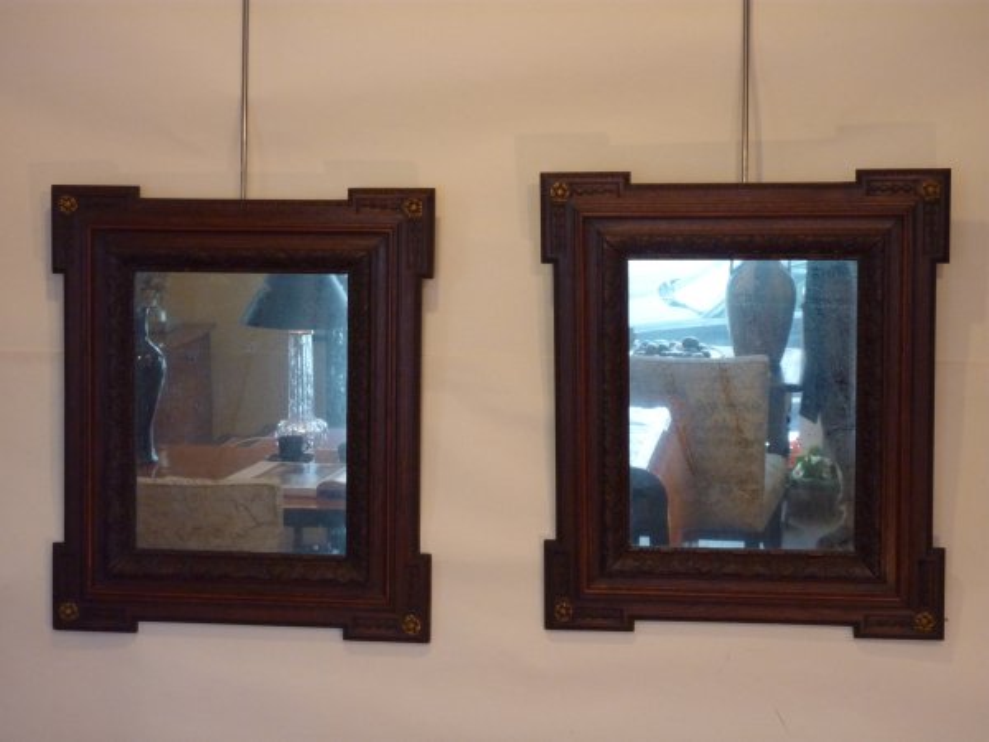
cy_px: 371
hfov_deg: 29.0
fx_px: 1914
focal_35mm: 67
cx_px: 494
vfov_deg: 21.9
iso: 320
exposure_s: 1/40
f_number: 4.1
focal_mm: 11
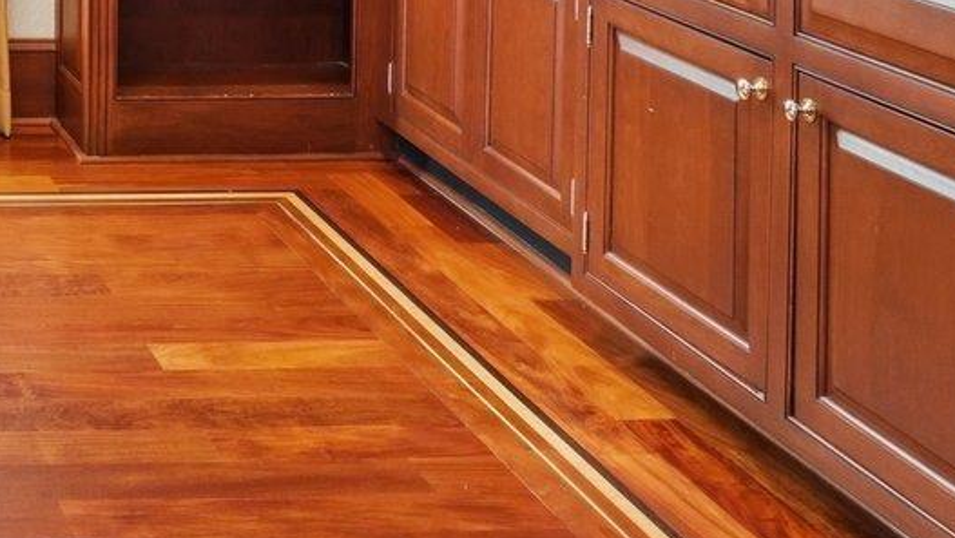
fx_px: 1545
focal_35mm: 61
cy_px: -361
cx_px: -326
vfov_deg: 17.0
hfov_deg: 27.7
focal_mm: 10
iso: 400
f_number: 8
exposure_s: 1/13
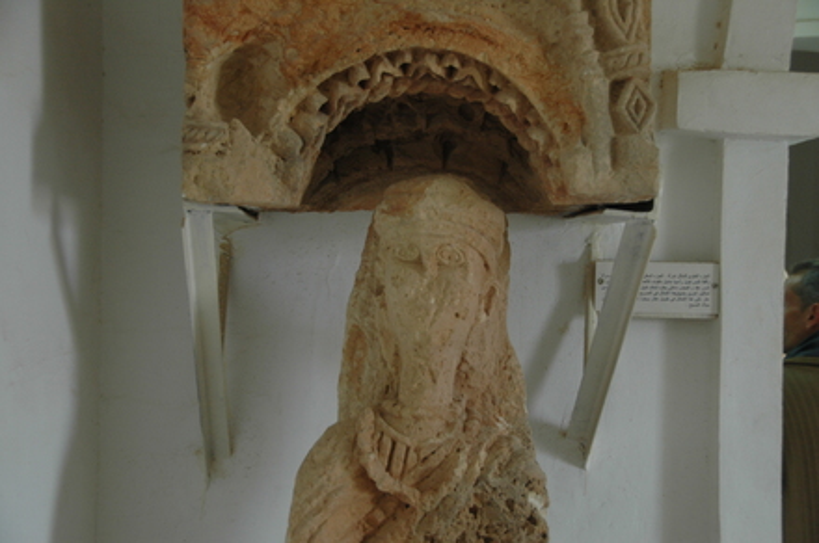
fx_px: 1363
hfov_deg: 33.4
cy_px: 272
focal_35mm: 60
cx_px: 410
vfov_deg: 22.6
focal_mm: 40
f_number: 4.5
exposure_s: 1/15
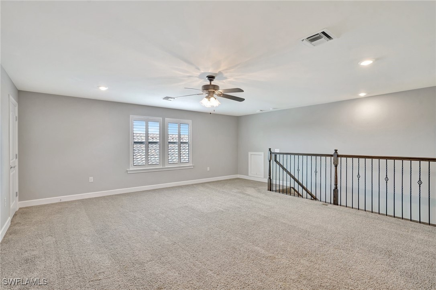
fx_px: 206
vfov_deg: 70.4
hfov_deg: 93.3
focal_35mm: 17
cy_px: 145
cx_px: 218
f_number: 8
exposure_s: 1/2.5
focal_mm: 17
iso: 500
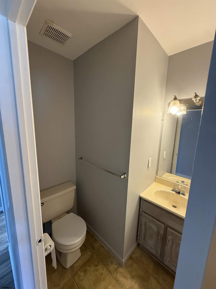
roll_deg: -1.2
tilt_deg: -10.2
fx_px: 116
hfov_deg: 85.7
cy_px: 144
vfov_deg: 102.1
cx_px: 108
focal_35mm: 14
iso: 320
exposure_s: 1/60
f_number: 2.2
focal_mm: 2.22
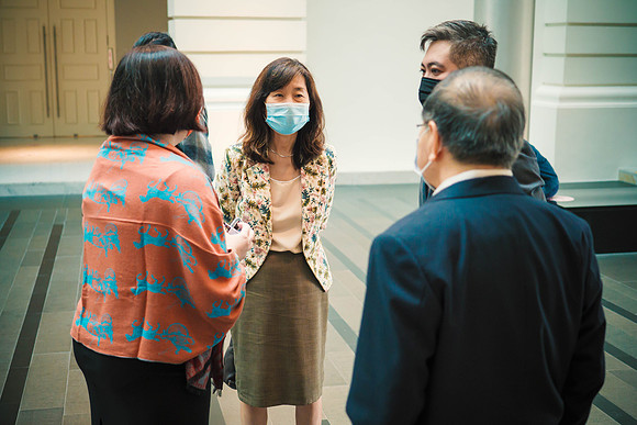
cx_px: 318
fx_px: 939
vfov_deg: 25.5
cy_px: 212
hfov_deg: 37.5
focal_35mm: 53
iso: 1000
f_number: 1.7
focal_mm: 25
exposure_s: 1/125
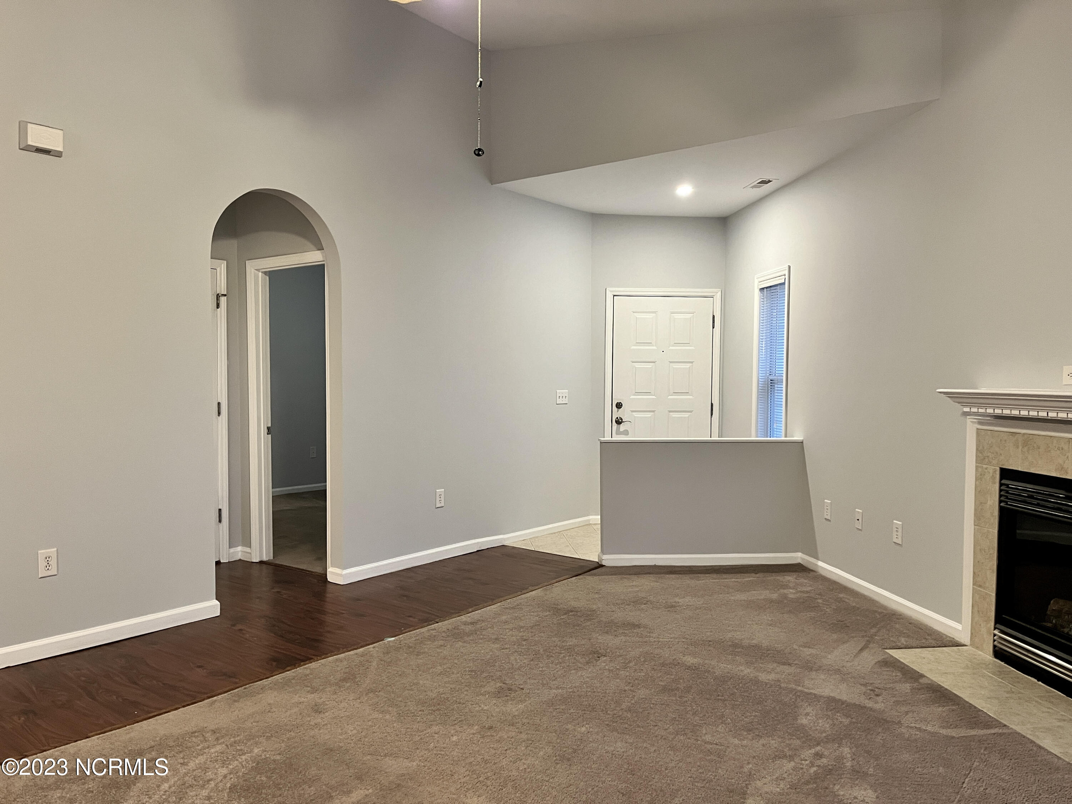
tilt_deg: -3.3
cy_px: 402
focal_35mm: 26
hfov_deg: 67.3
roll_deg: +0.1
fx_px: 805
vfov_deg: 53.1
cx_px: 536
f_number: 1.6
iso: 250
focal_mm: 5.1
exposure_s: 1/60
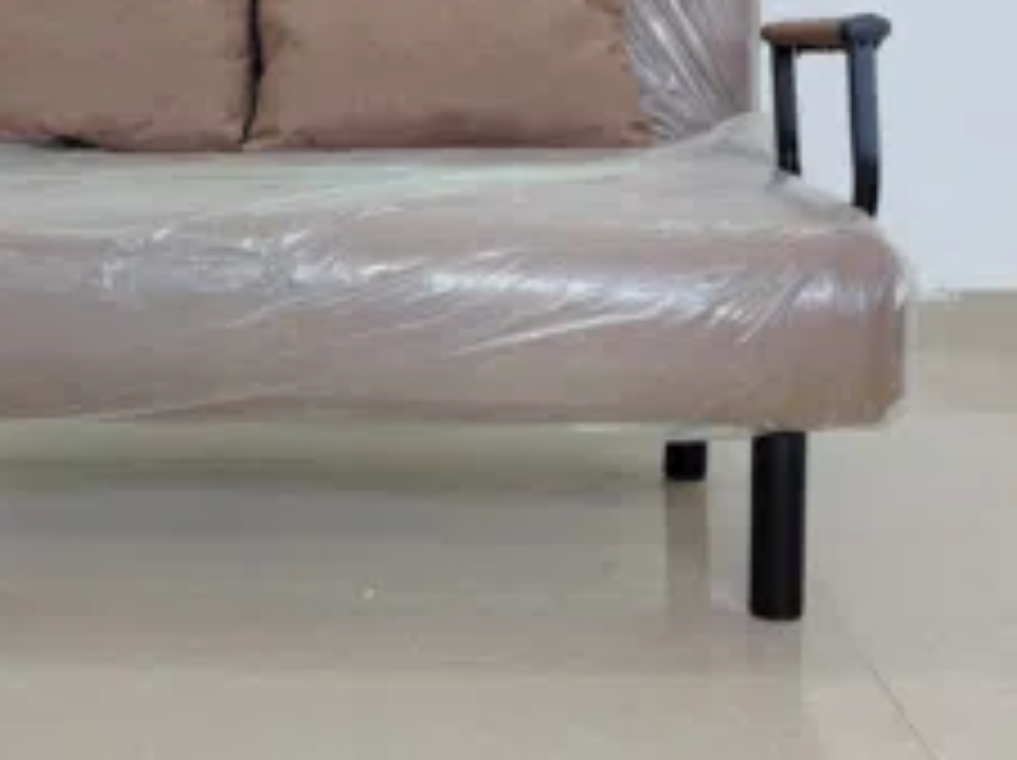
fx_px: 1820
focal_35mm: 62
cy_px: 211
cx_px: 279
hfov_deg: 30.8
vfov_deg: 23.4
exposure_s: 1/33.3
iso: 431
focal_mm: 5.25
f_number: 1.75
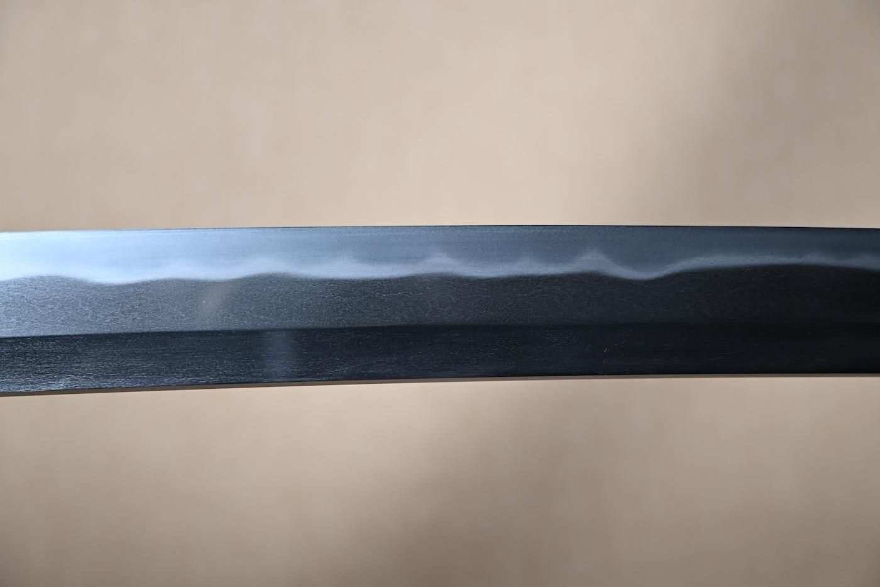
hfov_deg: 26.5
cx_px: 440
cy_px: 294
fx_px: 1870
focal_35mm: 76
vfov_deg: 17.8
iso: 100
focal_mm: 51
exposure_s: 1
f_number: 4.8
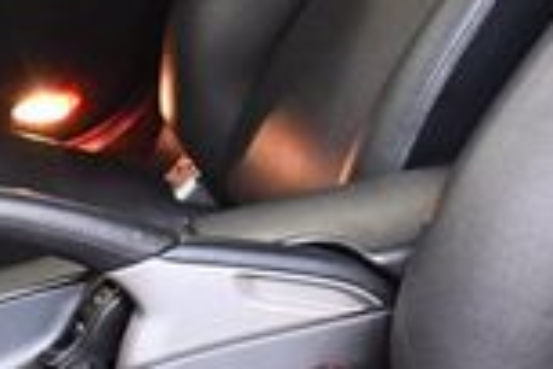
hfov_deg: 13.6
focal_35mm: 151
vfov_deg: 9.1
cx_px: 387
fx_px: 2319
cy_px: 221
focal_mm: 18
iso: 3200
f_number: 3.5
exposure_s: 1/80
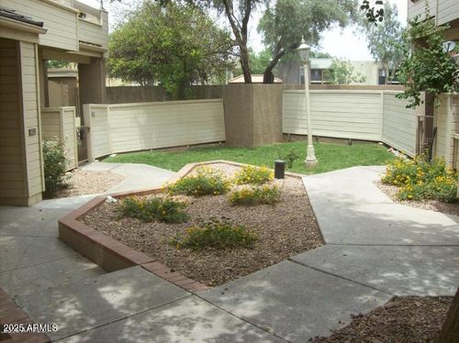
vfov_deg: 39.6
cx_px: 230
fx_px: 477
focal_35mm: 36
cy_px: 172
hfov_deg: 51.4
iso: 80
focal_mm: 6
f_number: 4.8
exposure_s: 1/244
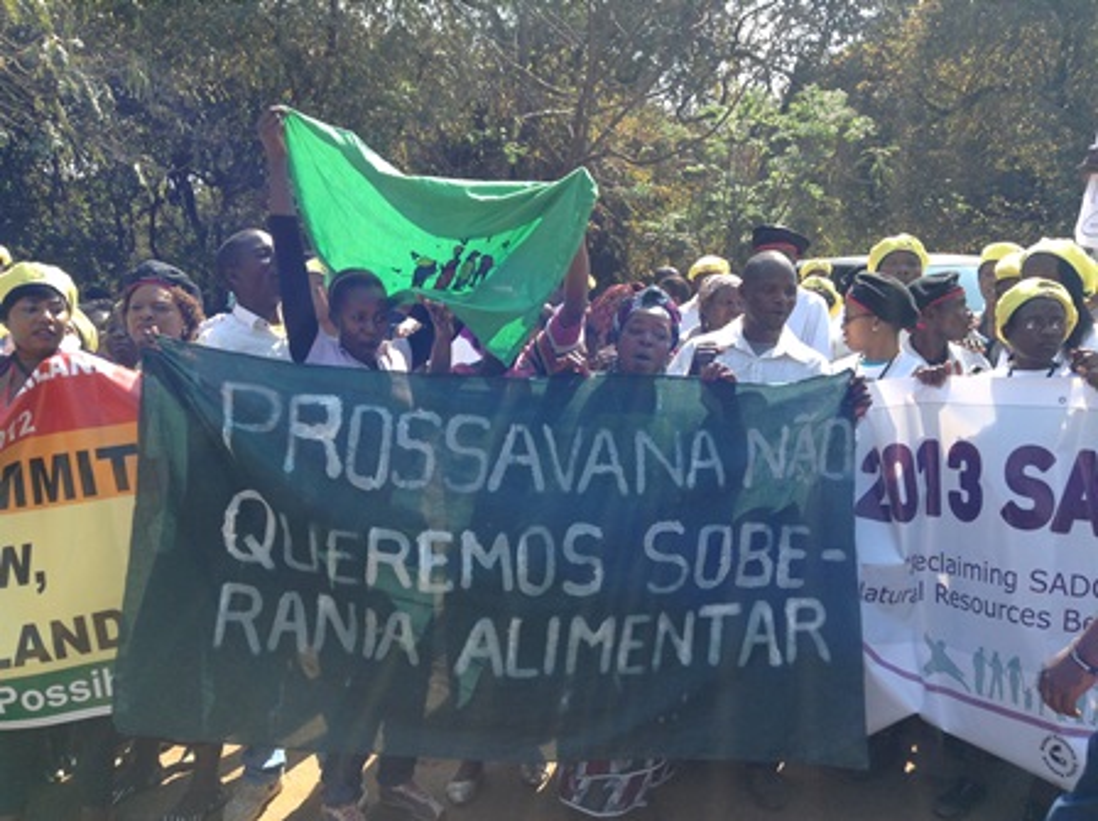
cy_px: 410
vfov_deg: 42.9
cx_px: 549
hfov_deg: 55.4
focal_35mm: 33
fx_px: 1046
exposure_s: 1/381
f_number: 2.4
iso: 32
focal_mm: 3.3
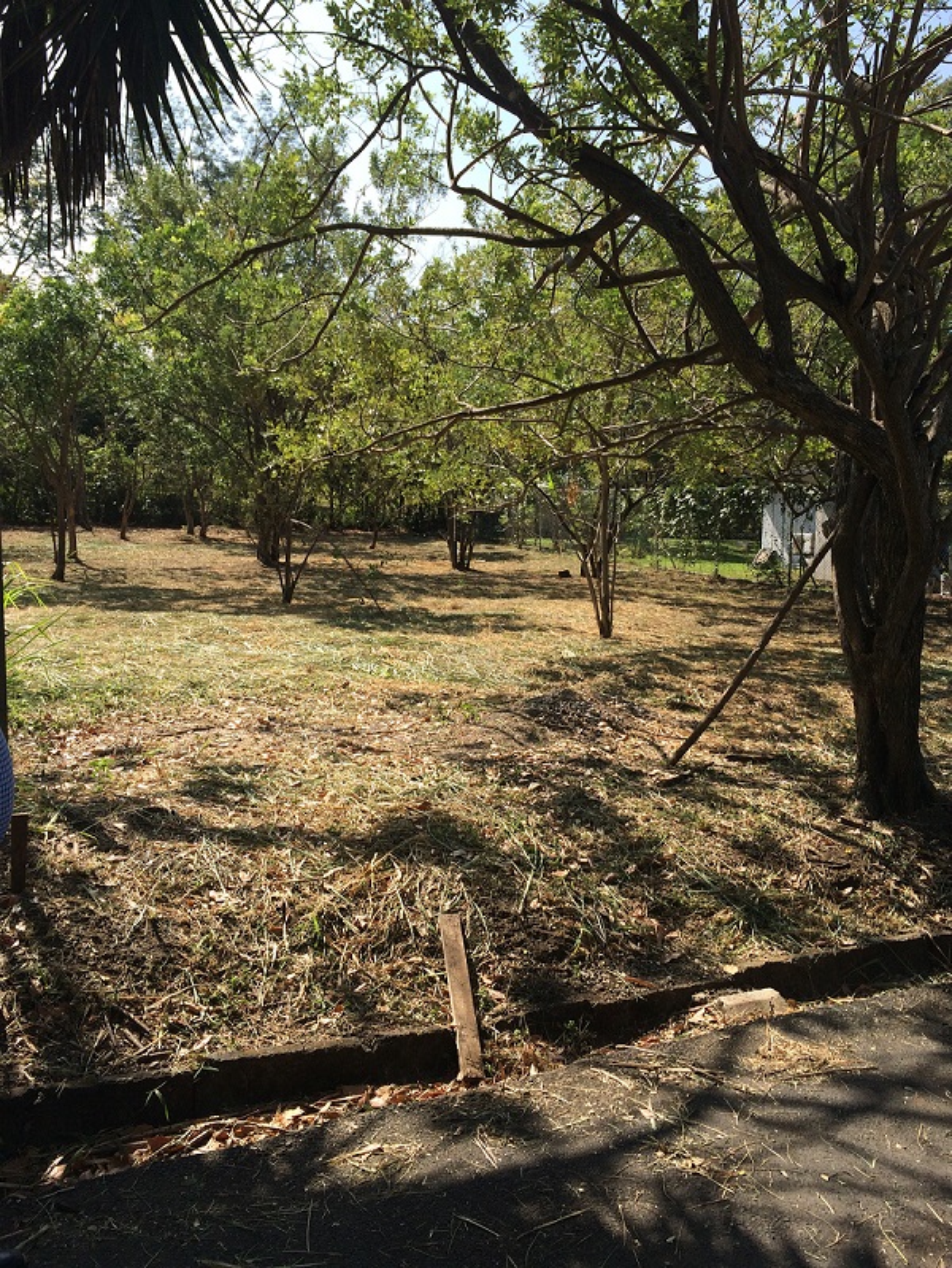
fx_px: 1063
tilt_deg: -5.1
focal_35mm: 29
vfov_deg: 61.6
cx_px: 476
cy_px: 634
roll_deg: +0.5
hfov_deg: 48.3
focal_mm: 4.15
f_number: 2.2
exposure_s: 1/1282
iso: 32
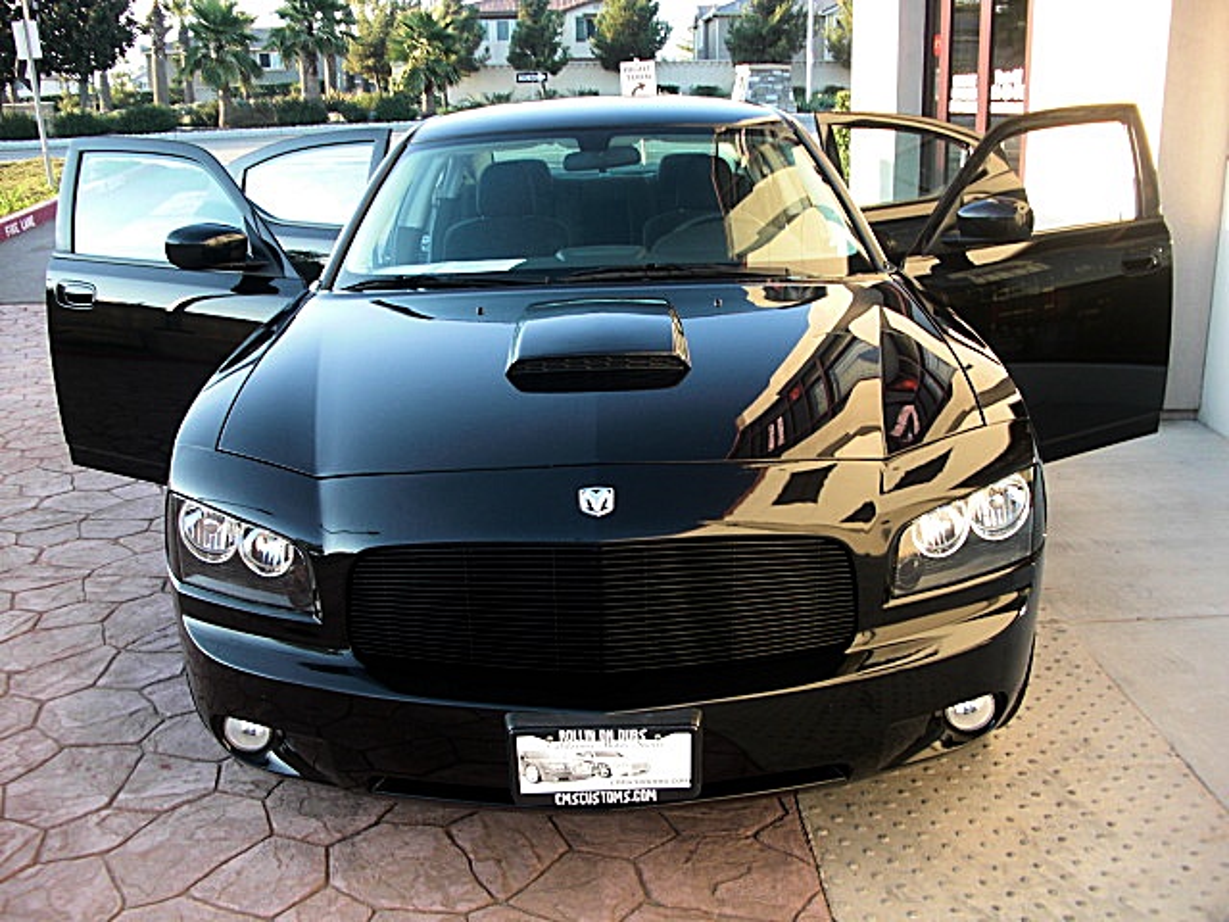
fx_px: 1278
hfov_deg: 51.4
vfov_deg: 39.7
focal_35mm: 36
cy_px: 461
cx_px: 614
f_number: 2.8
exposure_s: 1/80
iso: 50
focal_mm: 6.3
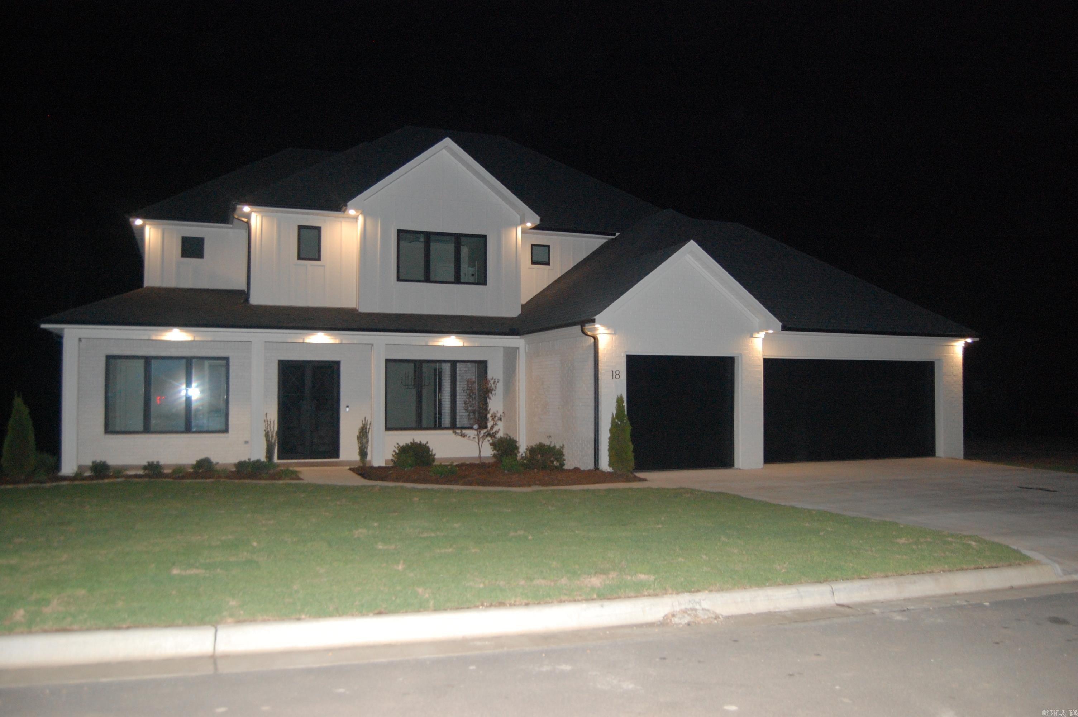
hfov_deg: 64.6
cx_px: 539
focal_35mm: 28
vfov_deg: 45.6
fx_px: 853
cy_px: 358
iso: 1400
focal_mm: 19
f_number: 3.5
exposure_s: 1/60
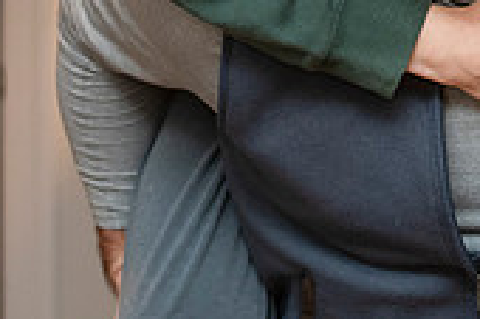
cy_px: -285
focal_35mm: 231
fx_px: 3077
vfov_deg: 5.8
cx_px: 421
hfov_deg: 8.9
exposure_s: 1/160
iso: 400
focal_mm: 58
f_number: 3.5
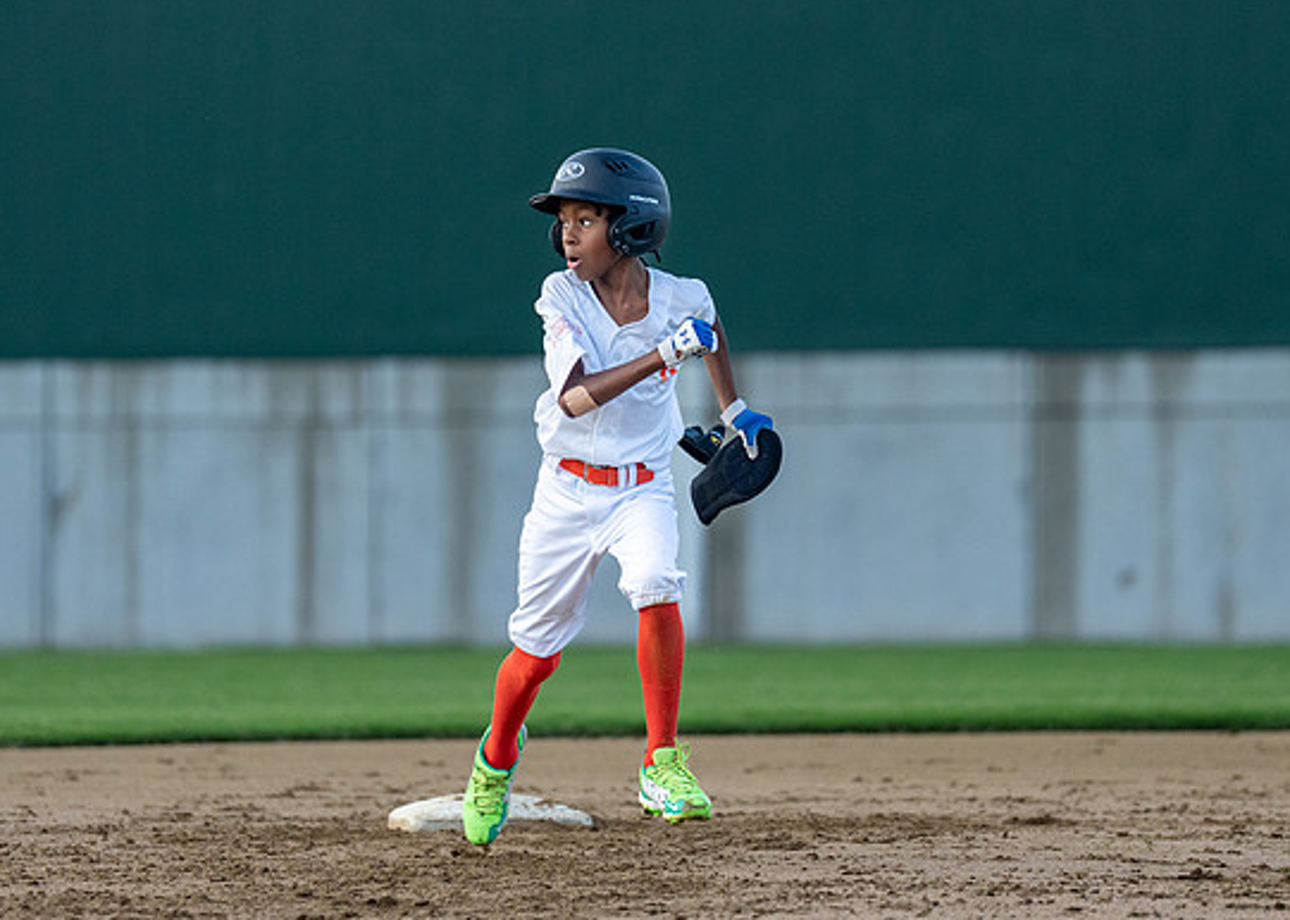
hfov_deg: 5.2
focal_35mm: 385
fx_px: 14100
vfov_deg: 3.7
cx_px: 624
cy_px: 343
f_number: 2.8
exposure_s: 1/2500
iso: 640
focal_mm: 200
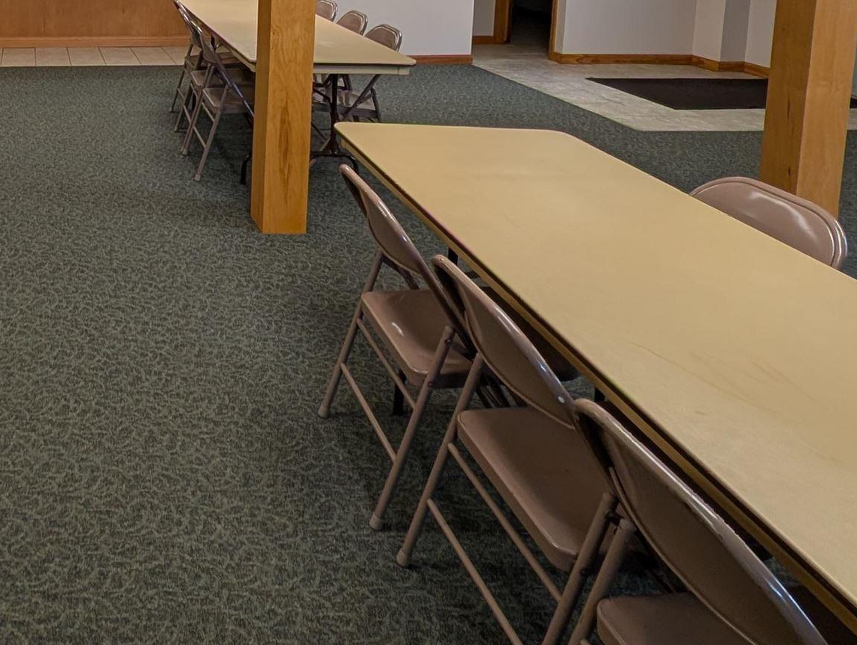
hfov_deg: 47.9
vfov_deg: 38.4
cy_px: -24
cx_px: 19
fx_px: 793
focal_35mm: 32
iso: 47
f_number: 1.95
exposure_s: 1/120
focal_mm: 2.23
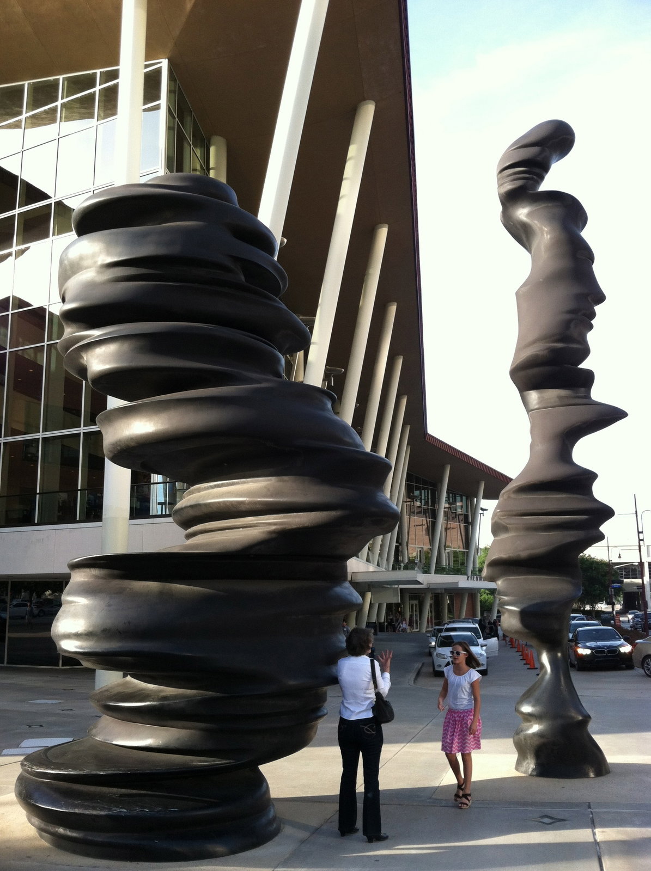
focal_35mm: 35
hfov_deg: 40.6
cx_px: 326
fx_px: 880
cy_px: 436
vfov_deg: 52.7
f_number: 2.8
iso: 80
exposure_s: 1/221
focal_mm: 3.85
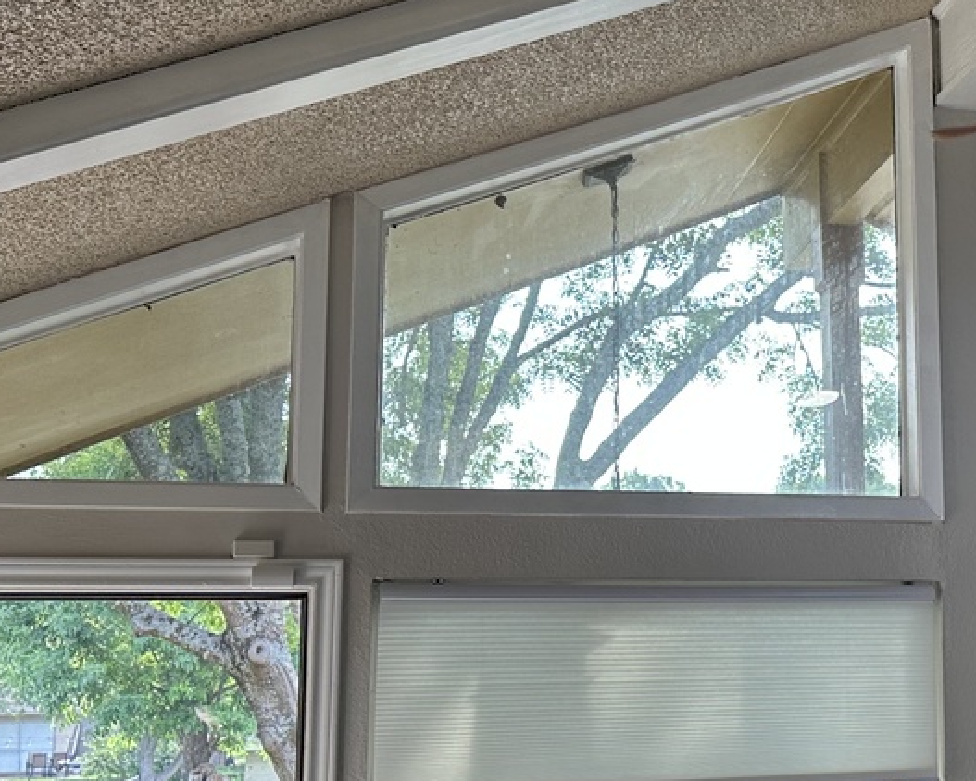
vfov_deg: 23.8
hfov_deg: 27.8
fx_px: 1849
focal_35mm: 64
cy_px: 455
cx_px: 985
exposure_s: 1/147
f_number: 1.78
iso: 100
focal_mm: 6.86
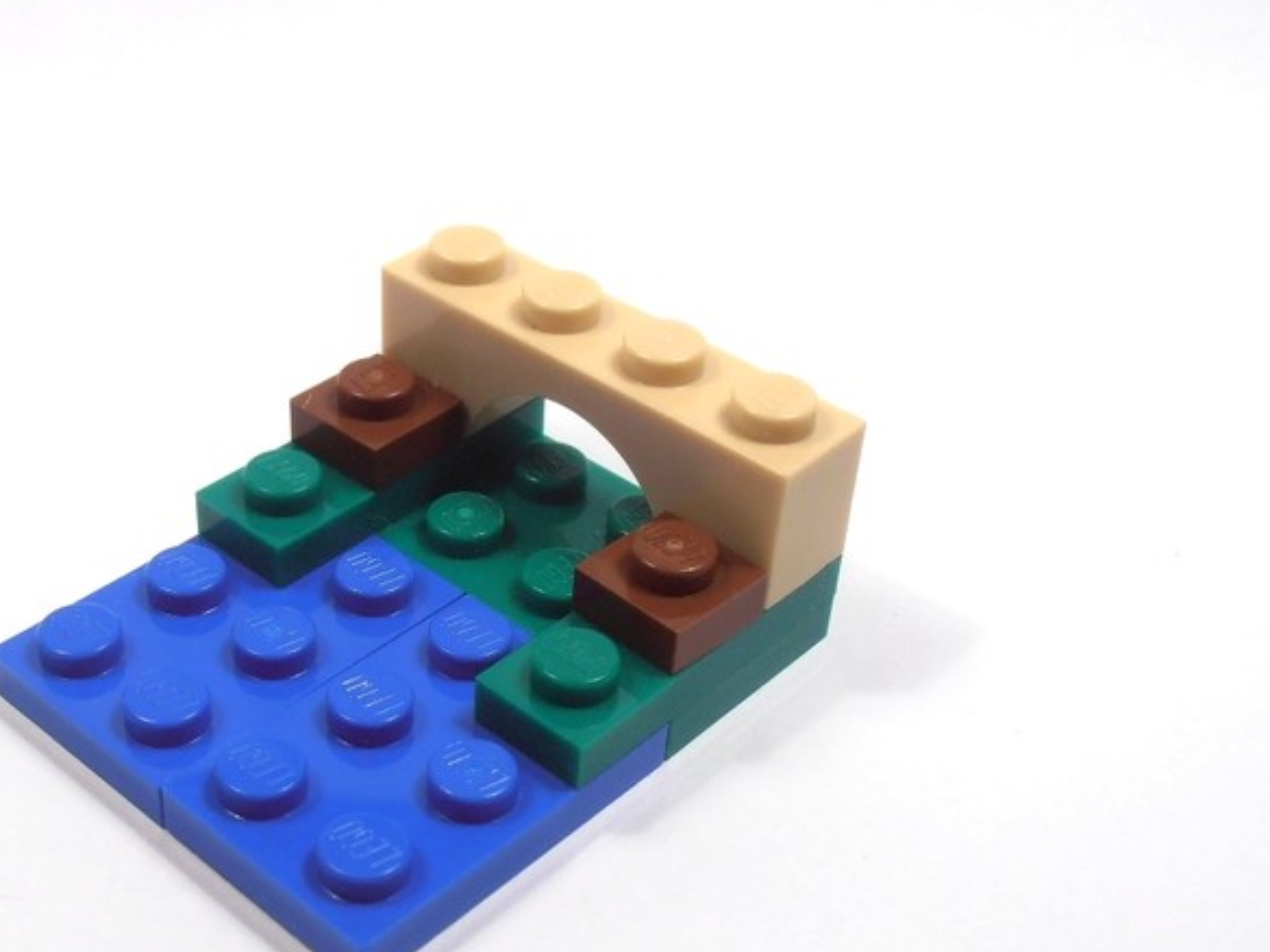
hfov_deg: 33.5
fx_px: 2091
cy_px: 588
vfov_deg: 25.6
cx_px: 424
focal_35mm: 57
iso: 80
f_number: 3.9
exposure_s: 1/80
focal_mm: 6.61
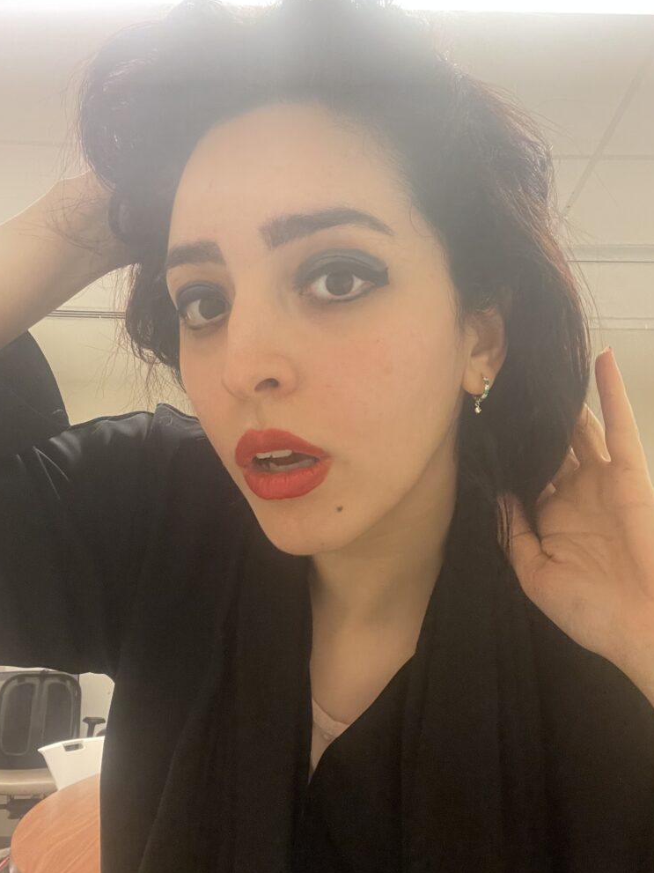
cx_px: 327
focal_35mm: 31
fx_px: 781
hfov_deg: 45.4
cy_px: 447
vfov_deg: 58.4
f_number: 2.2
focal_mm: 2.71
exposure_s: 1/33
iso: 320
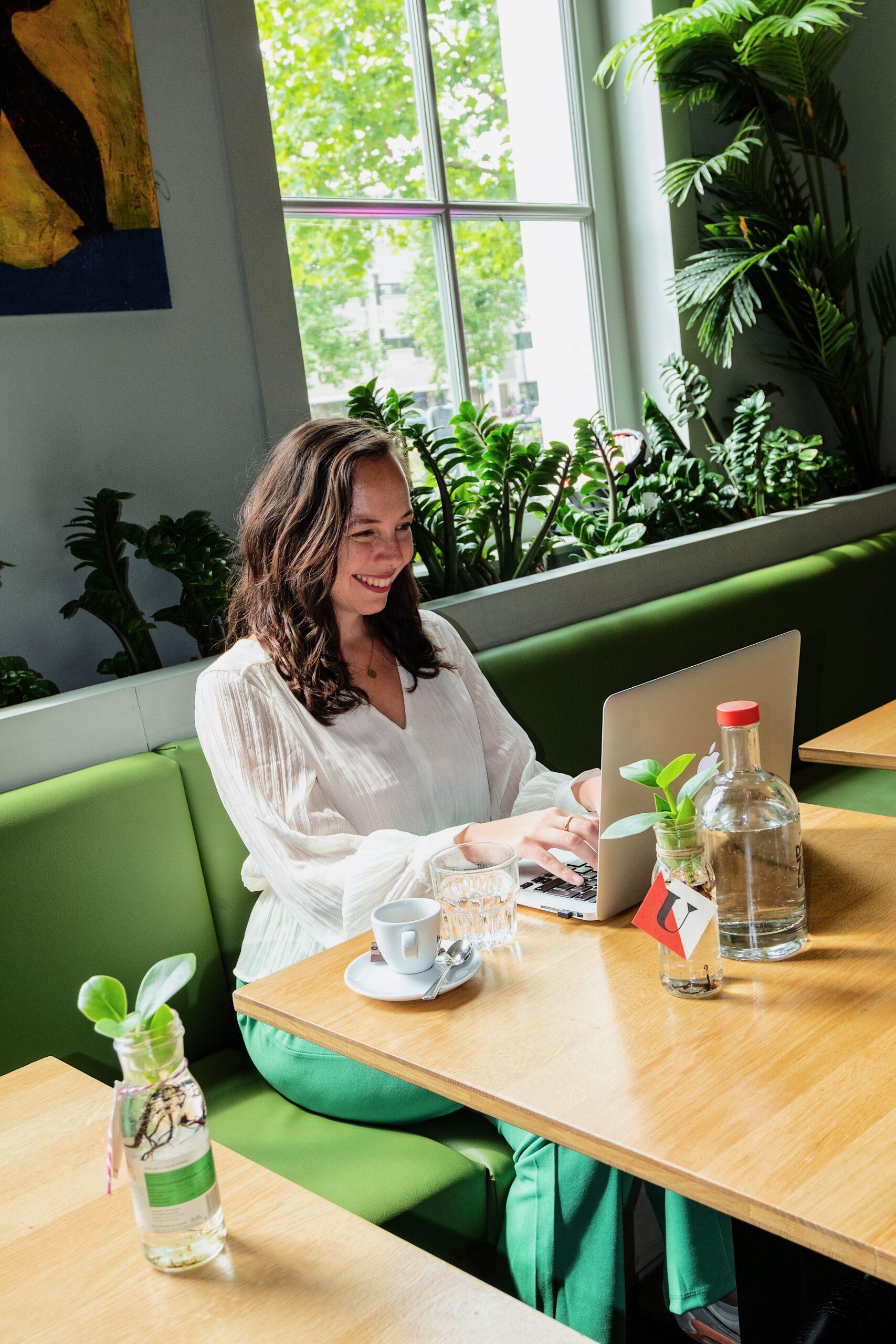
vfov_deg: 51.9
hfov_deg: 35.9
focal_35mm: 37
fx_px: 1381
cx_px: 448
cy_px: 672
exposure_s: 1/60
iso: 400
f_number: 5
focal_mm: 24.9
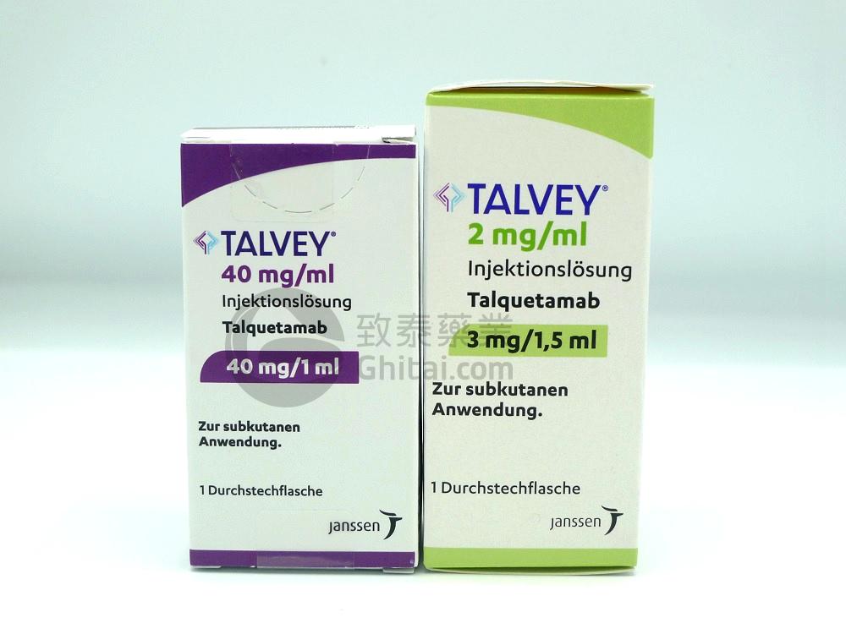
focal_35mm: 60
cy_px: 317
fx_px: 1466
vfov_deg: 24.4
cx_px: 423
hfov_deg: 32.2
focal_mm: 12.8
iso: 80
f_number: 2.8
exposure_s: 1/200
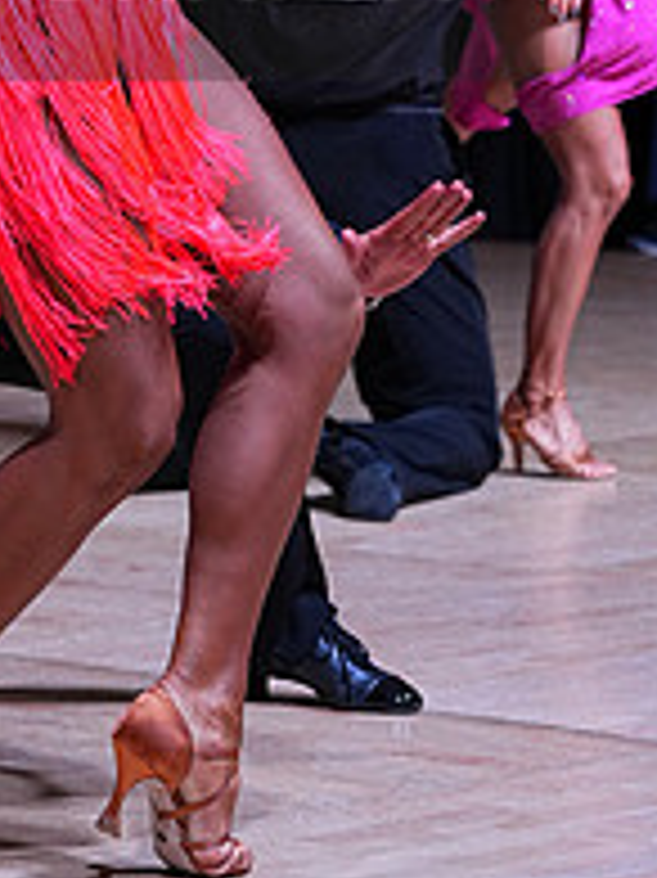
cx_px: -74
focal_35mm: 212
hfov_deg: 7.0
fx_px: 5371
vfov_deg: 9.3
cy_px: -68
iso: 1600
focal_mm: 74
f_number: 4
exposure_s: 1/500
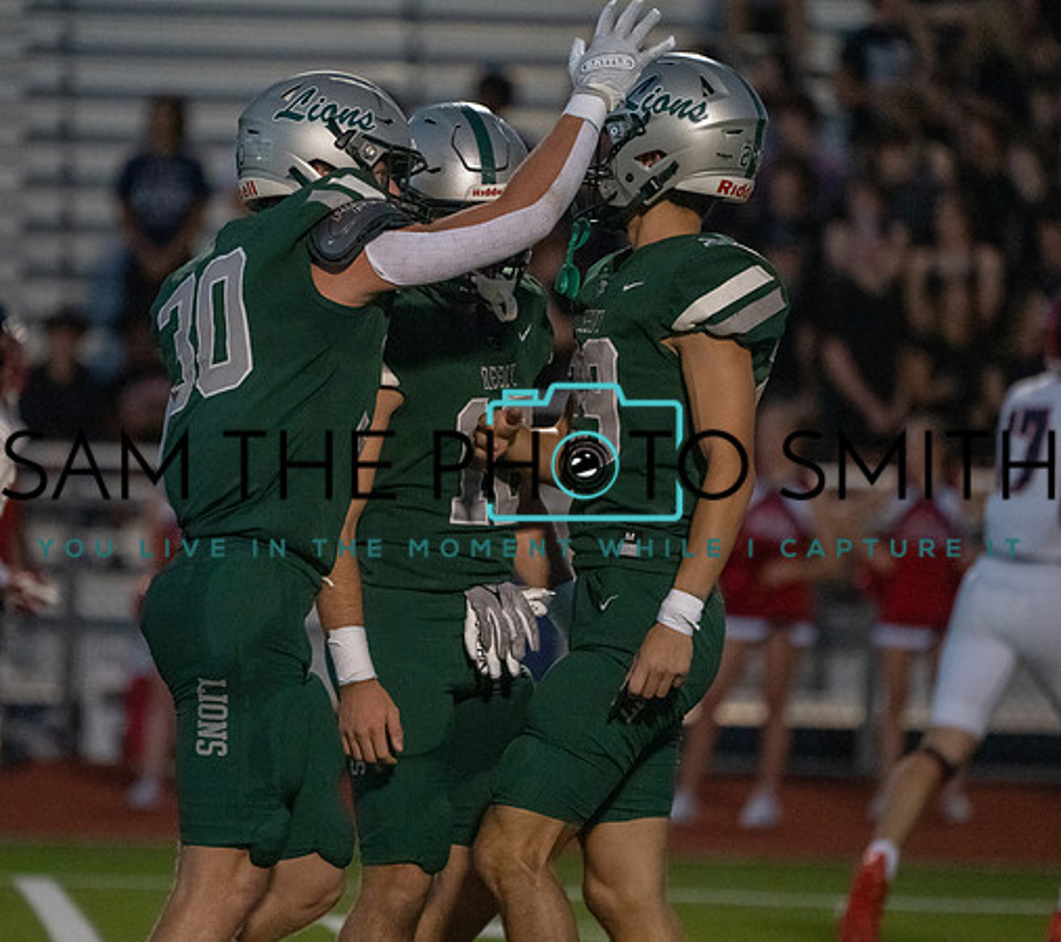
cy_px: 471
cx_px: 474
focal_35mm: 468
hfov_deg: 4.0
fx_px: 15347
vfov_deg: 3.5
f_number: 5.6
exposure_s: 1/1250
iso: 12800
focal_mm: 391
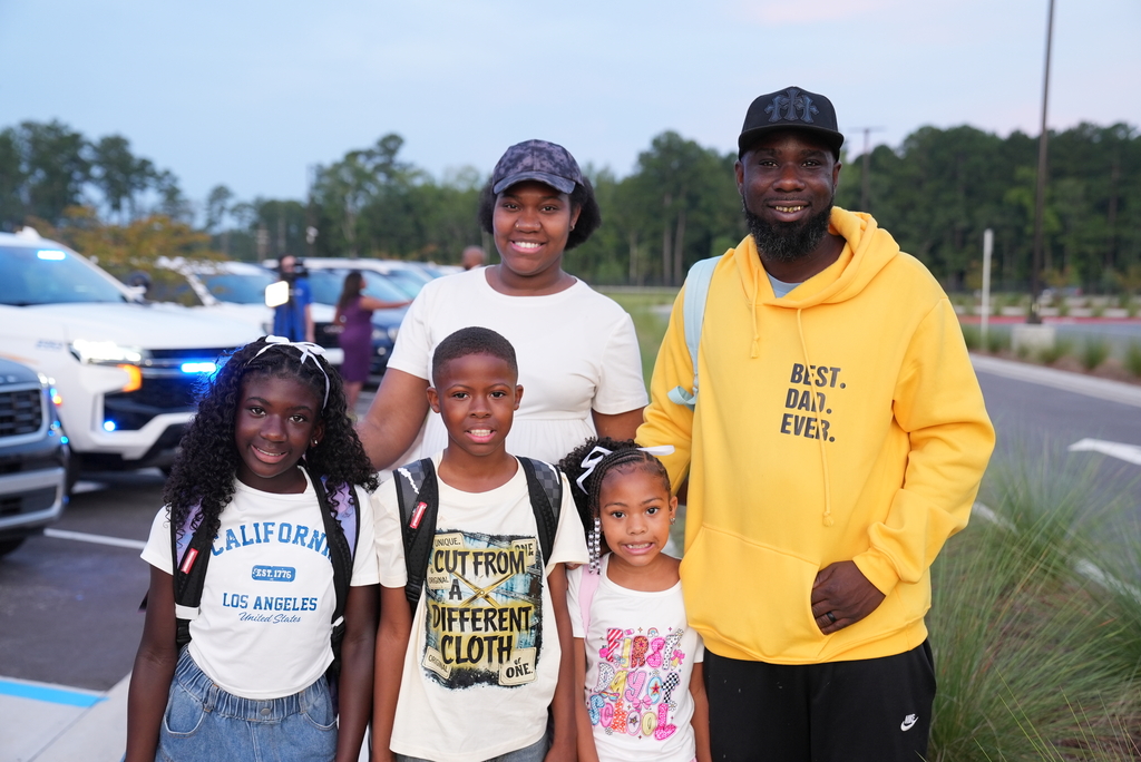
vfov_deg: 27.0
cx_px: 570
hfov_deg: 39.6
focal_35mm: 50
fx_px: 1586
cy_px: 381
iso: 1000
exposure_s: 1/125
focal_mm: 50
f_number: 3.5
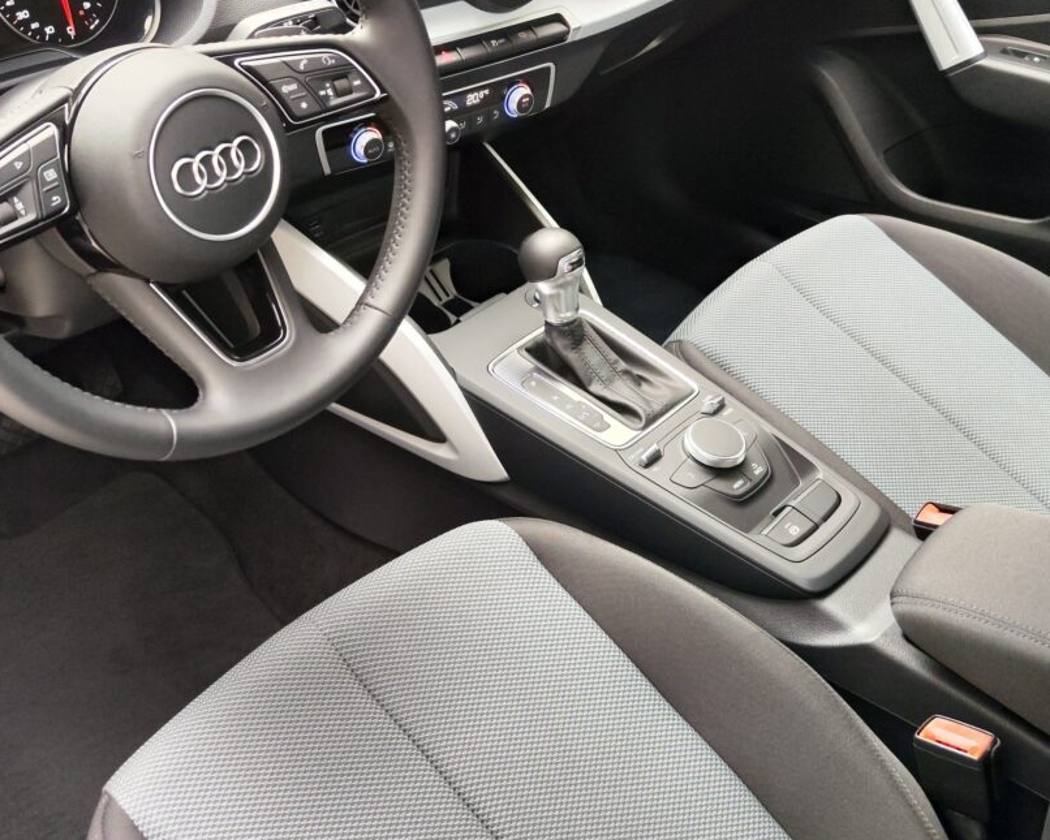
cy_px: 333
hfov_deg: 46.7
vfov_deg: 38.1
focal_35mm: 39
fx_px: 1212
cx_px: 461
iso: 1221
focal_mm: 7.01
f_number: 1.69
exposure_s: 1/400
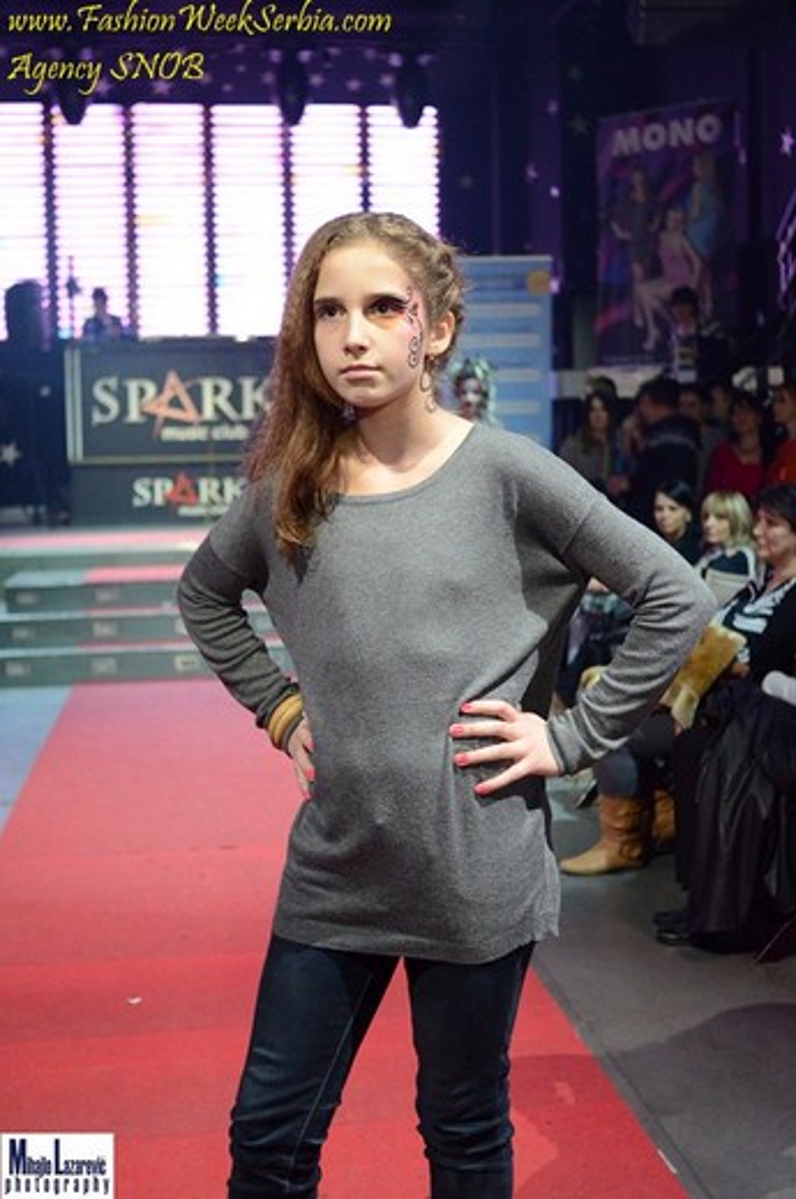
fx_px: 1398
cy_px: 600
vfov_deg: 46.5
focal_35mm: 42
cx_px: 398
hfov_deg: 31.8
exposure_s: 1/160
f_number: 2.8
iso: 2000
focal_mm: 28
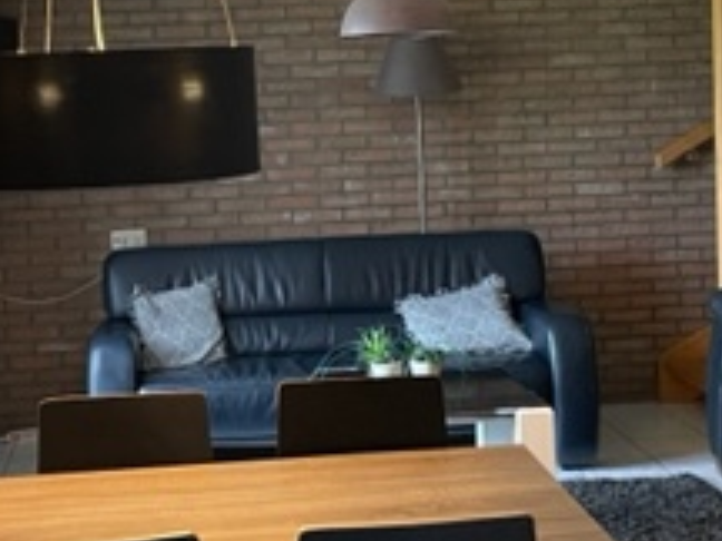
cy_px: 167
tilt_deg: -3.4
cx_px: 311
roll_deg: +2.2
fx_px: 1606
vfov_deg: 19.1
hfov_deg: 25.3
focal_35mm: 77
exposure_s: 1/60
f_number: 1.6
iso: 320
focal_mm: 4.2
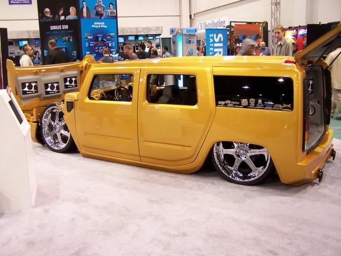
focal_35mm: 38
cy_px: 128
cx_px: 170
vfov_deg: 37.7
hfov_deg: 49.0
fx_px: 374
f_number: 2.8
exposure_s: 1/8
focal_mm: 6.3
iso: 80
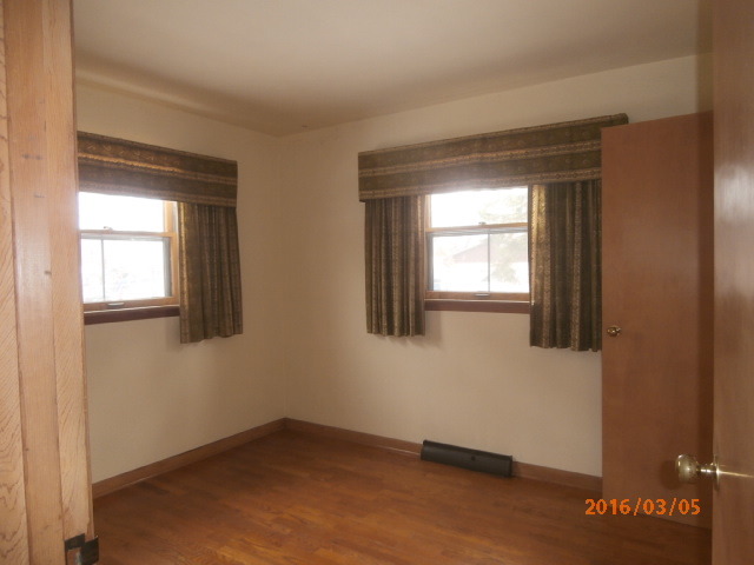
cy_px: 282
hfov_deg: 71.6
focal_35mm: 24
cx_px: 377
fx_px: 523
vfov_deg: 56.8
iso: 100
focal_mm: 4.2
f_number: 3
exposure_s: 1/30
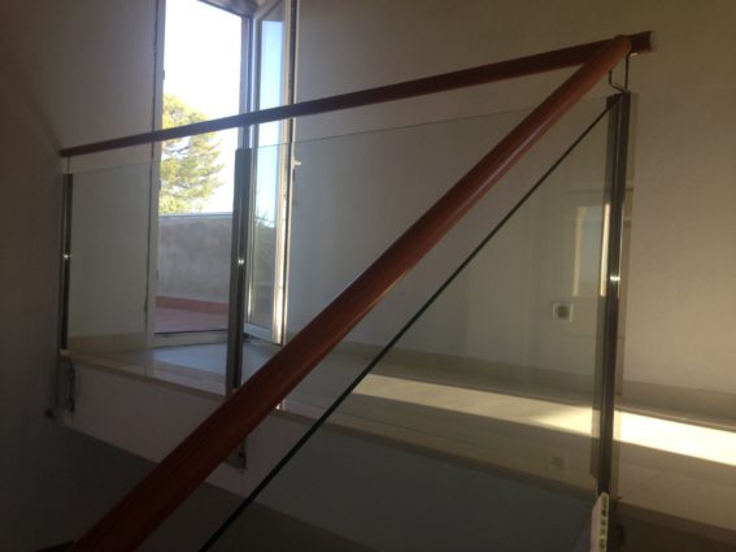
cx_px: 368
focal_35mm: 33
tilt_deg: -0.9
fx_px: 701
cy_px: 276
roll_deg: -4.0
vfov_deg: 42.9
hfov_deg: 55.4
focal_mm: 4.12
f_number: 2.4
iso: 50
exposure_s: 1/252
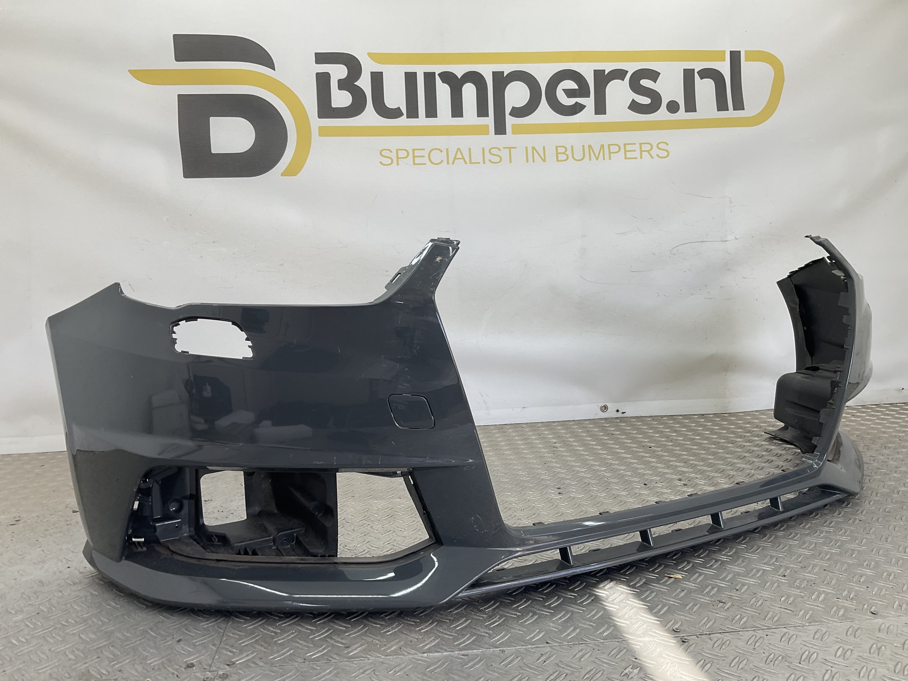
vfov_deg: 48.2
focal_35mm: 29
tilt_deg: -6.5
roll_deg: +2.1
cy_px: 340
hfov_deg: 61.7
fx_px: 761
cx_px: 454
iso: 16
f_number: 1.8
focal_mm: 3
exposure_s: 1/147
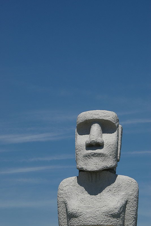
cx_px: 76
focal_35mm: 120
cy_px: 113
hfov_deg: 11.4
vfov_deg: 17.1
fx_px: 754
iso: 200
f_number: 9
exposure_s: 1/640
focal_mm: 80
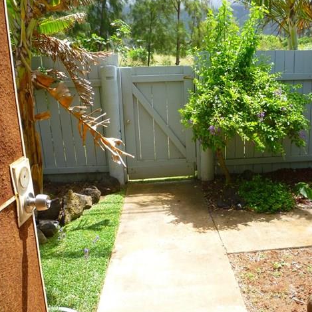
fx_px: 357
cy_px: 157
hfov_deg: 46.5
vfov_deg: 47.2
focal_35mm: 35
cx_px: 207
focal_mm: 5.2
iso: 80
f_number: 3.3
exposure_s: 1/250
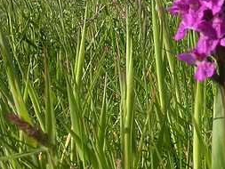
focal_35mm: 87
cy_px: 26
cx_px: 257
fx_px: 566
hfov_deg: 21.2
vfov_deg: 16.8
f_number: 7.5
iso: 100
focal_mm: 7.85
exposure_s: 1/255
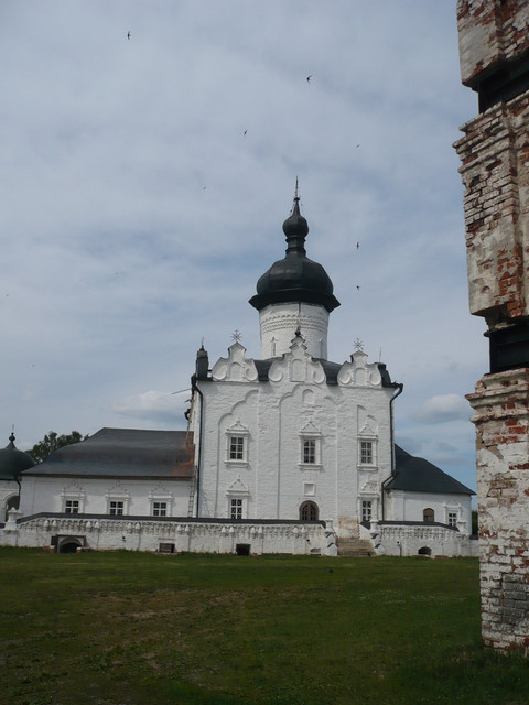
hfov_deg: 40.7
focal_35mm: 35
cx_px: 264
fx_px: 713
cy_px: 352
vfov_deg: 52.6
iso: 100
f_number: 8
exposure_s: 1/640
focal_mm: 5.8
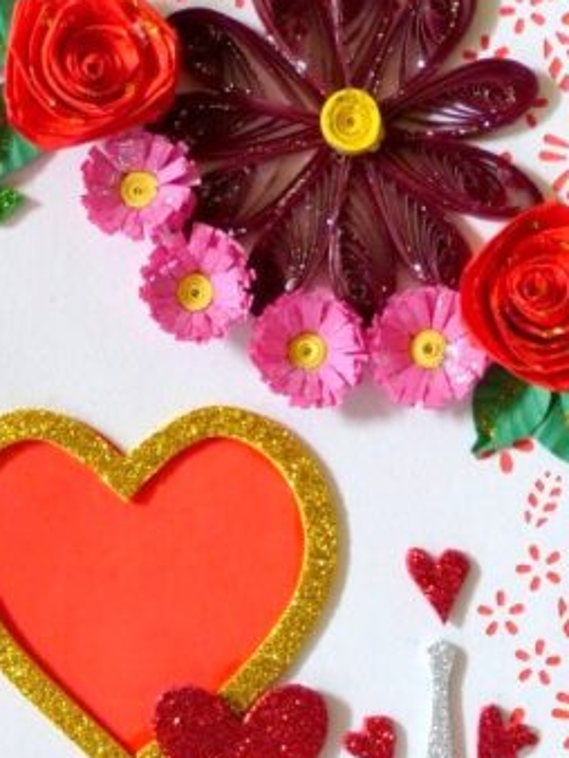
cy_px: 709
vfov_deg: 19.8
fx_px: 2123
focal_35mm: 97
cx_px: 112
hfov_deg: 15.2
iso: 320
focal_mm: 7.4
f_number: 2.8
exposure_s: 1/60
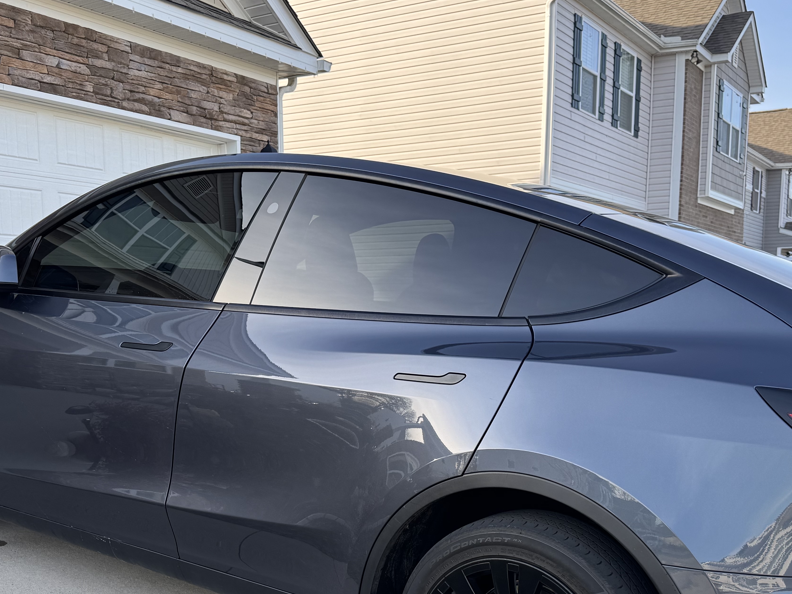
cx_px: 392
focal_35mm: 41
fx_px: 938
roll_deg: -0.3
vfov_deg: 34.5
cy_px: 436
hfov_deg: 45.8
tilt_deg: -7.6
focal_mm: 6.76
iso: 80
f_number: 1.78
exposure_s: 1/593
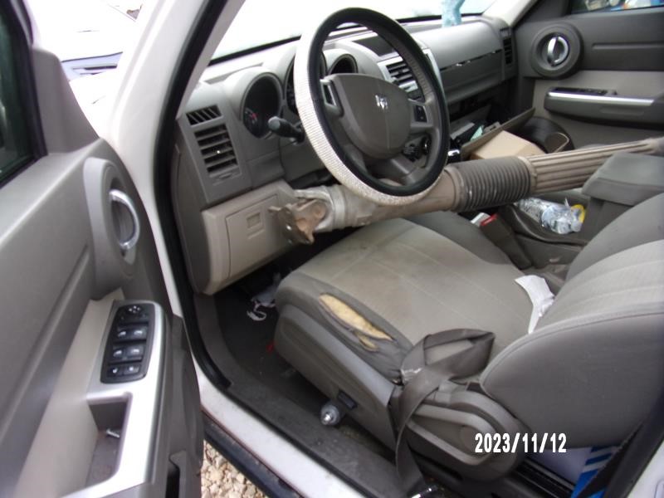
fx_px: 460
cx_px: 332
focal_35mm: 24
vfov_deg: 56.8
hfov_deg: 71.6
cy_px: 249
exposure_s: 1/34
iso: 112
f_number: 3.3
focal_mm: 4.3
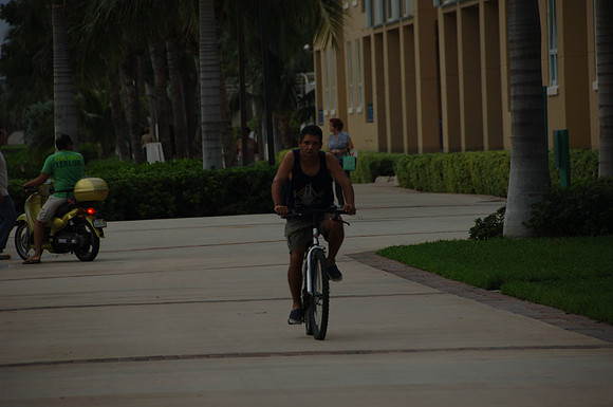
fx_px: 5101
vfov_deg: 4.6
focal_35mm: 300
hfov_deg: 6.9
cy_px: 204
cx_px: 306
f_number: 5.6
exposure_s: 1/200
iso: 100
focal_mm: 200
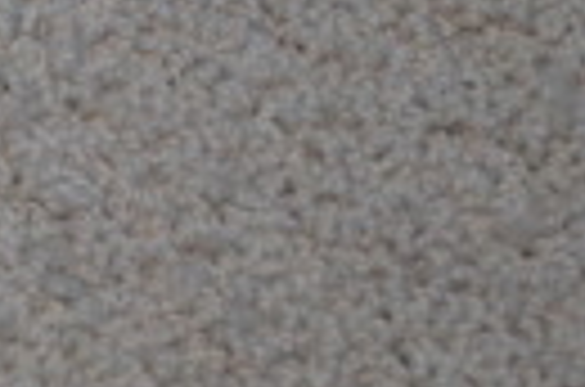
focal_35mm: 379
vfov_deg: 3.5
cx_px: -1573
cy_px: -972
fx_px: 6144
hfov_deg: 5.0
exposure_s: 1/60
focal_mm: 32
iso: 1100
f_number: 4.8
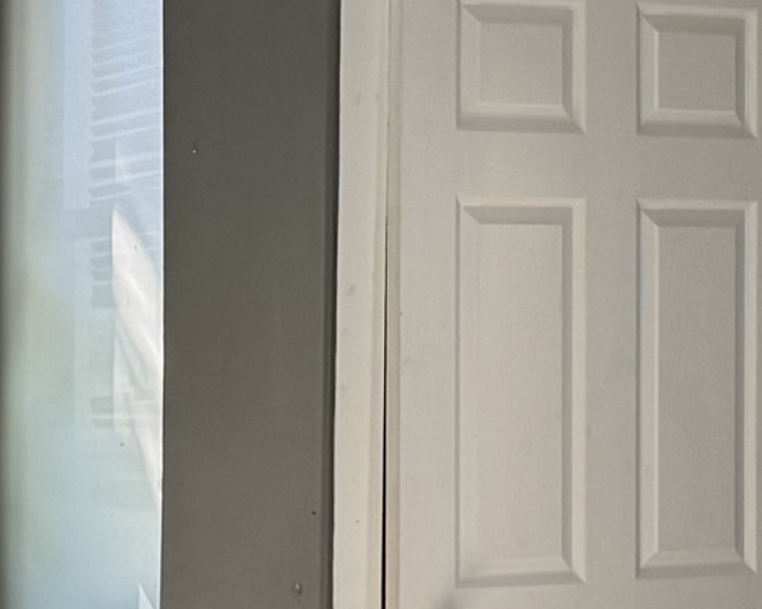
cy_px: 175
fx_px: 3248
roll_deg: -1.0
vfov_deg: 10.7
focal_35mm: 144
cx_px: 312
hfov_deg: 13.4
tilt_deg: +0.3
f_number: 1.78
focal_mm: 6.76
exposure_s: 1/120
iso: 160
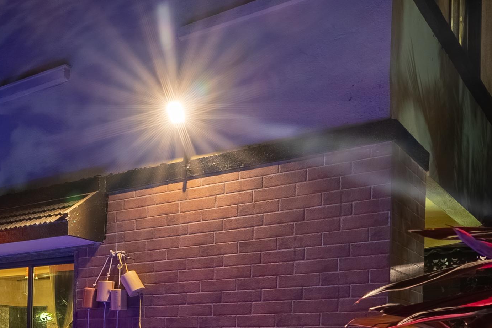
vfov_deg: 25.4
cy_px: 365
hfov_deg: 32.2
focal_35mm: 49
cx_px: -121
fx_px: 670
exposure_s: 1/1.67
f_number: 11
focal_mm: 16
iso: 160
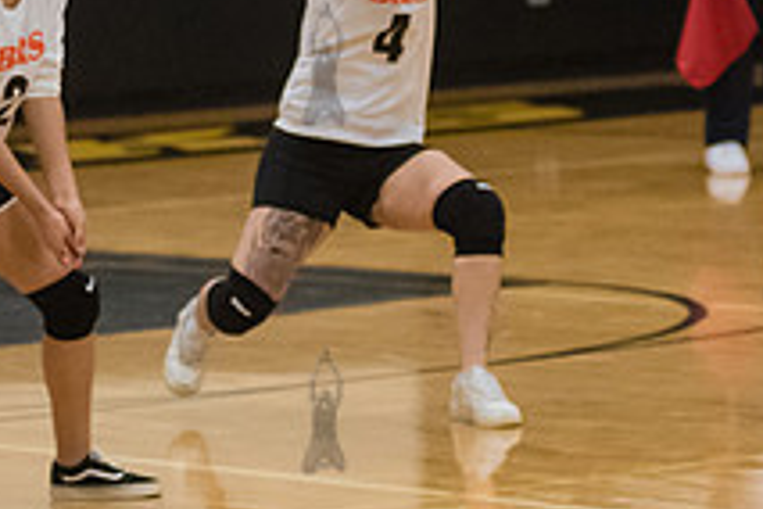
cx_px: 193
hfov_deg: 7.2
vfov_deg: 4.8
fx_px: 6019
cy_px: -19
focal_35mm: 284
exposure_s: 1/400
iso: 5000
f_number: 3.2
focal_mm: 92
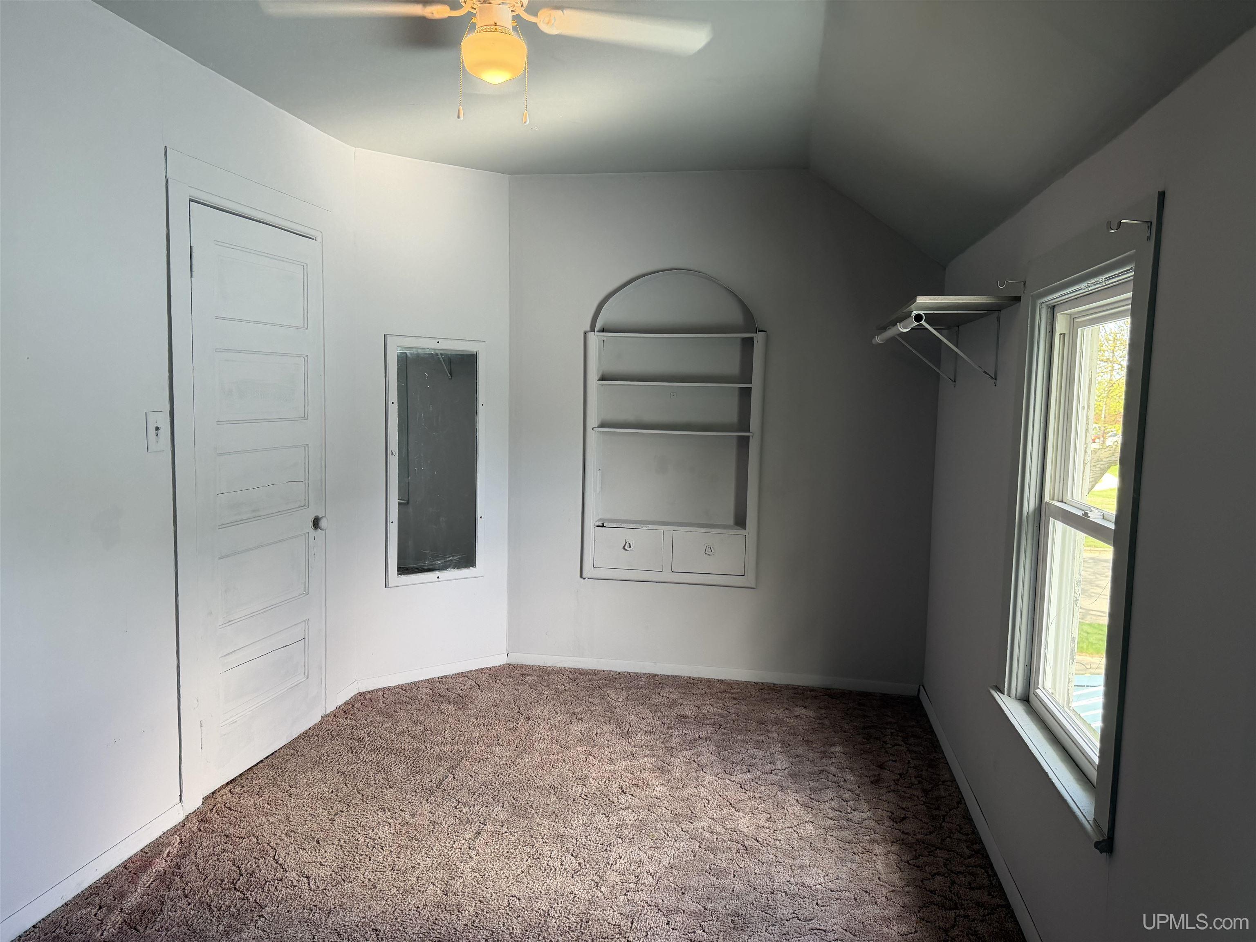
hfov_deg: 71.6
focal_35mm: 24
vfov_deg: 56.8
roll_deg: -0.8
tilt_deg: -5.6
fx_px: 871
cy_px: 471
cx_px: 628
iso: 200
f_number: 1.78
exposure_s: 1/103
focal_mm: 6.76
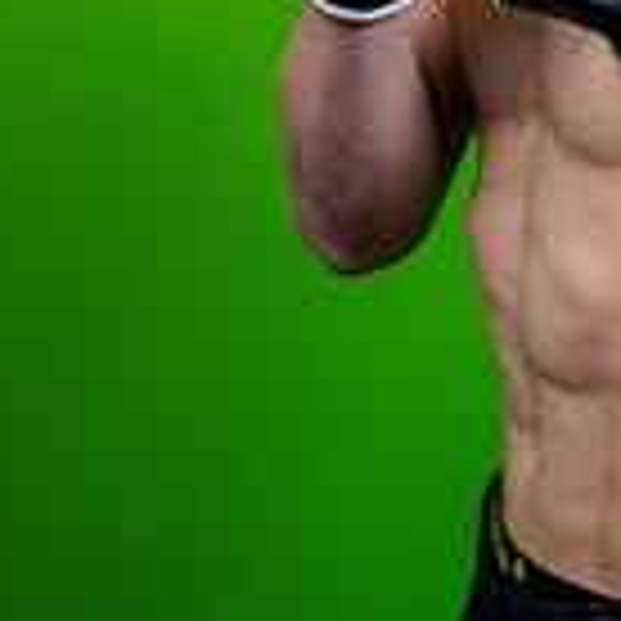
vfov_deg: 12.2
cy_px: -194
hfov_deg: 12.4
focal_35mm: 139
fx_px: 2821
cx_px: 616
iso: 100
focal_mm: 50
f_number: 2
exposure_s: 1/160
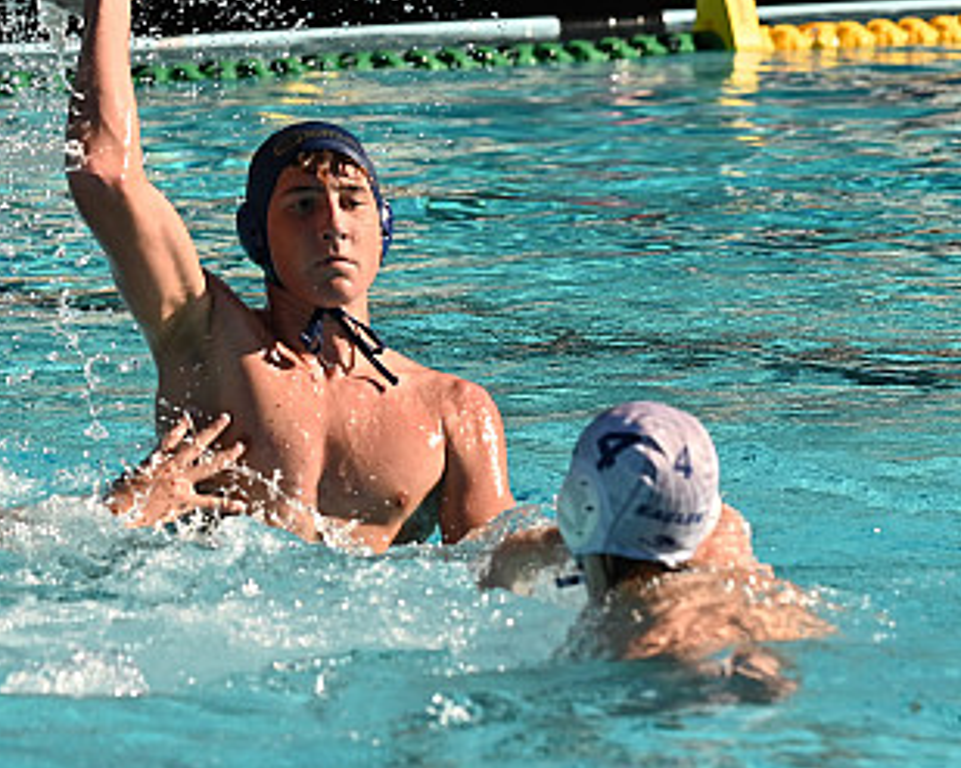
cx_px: 233
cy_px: 373
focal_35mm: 519
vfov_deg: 3.0
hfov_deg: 3.7
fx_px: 14757
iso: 640
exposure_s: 1/3200
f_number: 6.3
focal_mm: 200
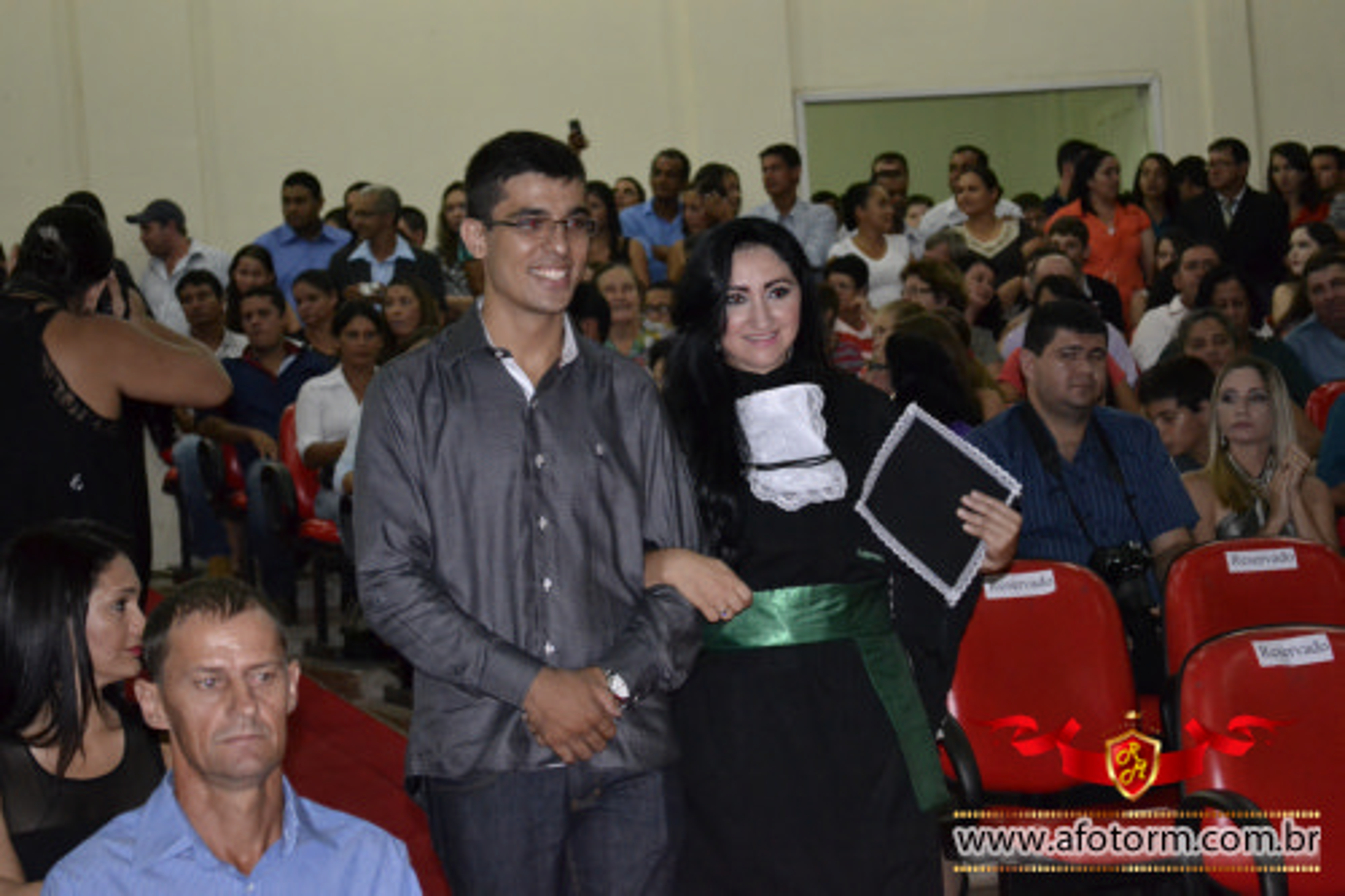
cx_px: 672
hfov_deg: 24.6
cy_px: 448
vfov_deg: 16.5
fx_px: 3081
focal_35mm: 82
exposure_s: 1/60
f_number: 5.6
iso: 3200
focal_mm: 55
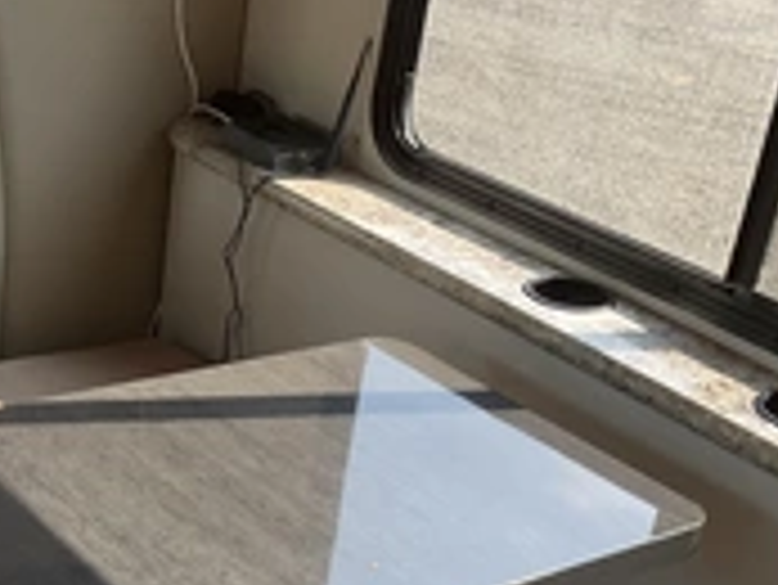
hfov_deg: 28.5
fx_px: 1507
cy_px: 446
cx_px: 198
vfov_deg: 21.7
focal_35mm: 67
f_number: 1.8
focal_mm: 3
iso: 32
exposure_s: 1/147
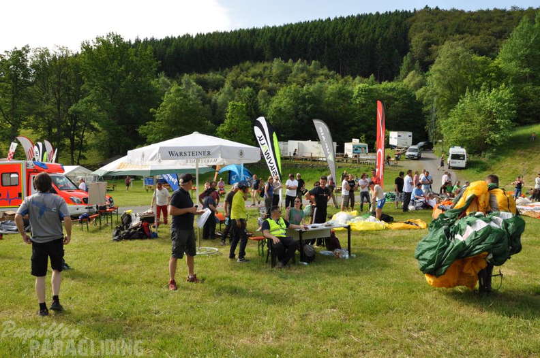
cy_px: 179
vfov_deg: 47.8
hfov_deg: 67.4
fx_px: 404
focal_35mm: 27
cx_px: 270
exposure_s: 1/125
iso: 200
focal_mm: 18
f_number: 11
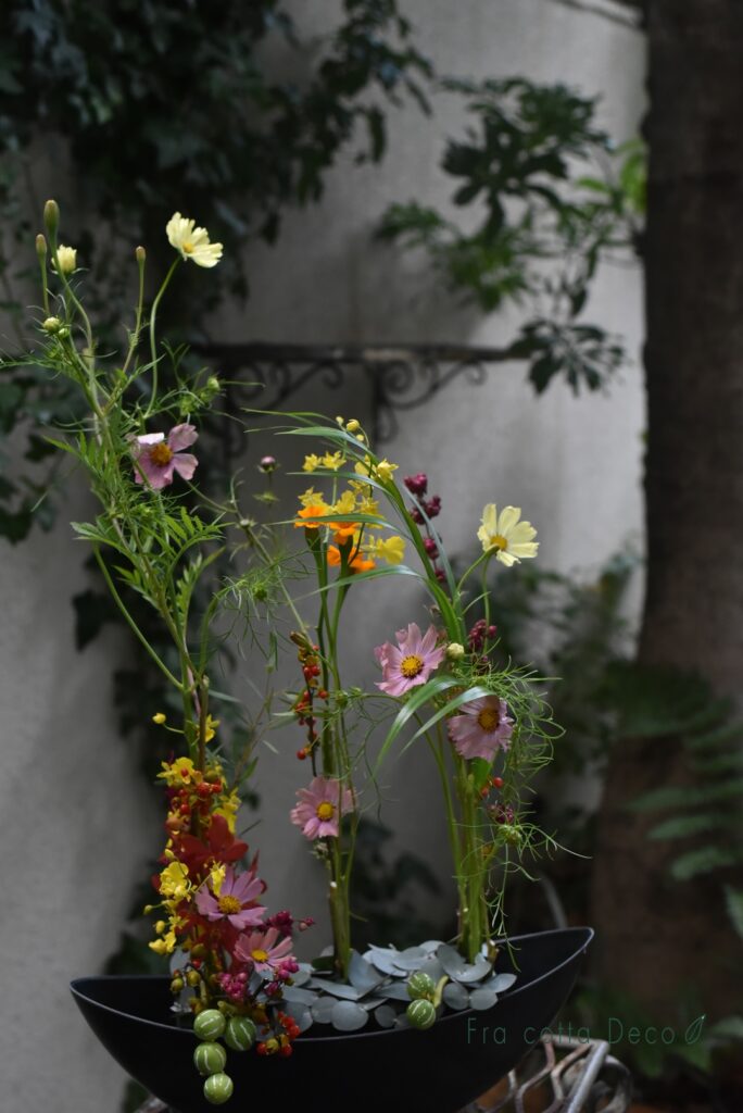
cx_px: 372
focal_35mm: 50
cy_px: 556
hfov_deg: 27.0
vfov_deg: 39.6
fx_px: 1546
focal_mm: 50
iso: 3200
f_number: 3.5
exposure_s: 1/400
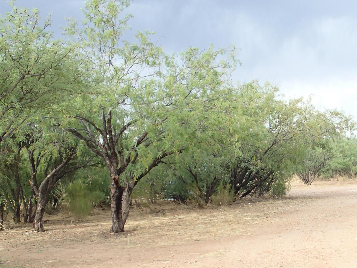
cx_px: 286
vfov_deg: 25.3
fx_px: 588
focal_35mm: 57
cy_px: 206
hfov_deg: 32.8
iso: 100
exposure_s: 1/160
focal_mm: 5.87
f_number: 3.2
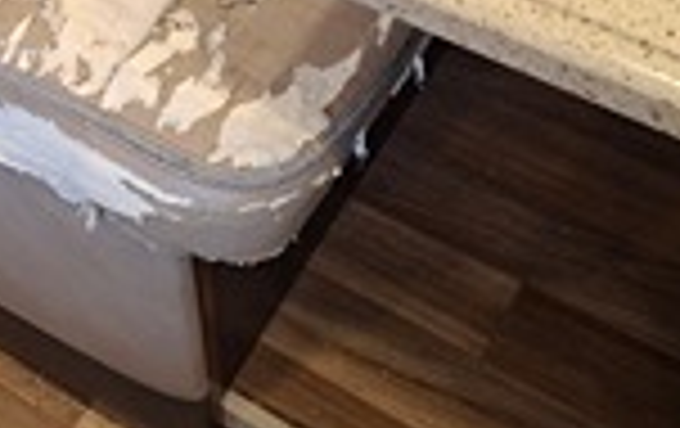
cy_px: 81
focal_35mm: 70
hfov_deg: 28.2
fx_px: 1300
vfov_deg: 18.5
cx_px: 63
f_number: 1.8
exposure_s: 1/50
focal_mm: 4.69
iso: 250
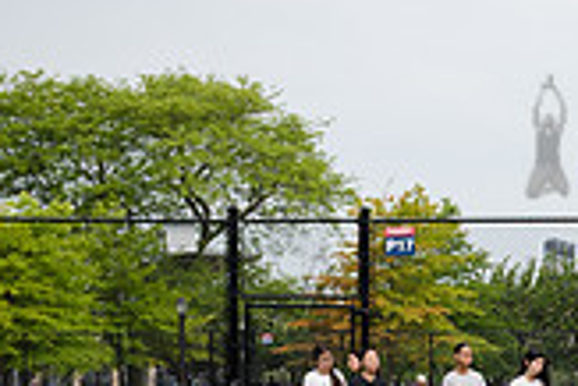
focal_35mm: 116
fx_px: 1864
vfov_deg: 11.7
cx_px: 985
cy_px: 424
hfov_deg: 15.5
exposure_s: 1/1000
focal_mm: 24
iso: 200
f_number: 4
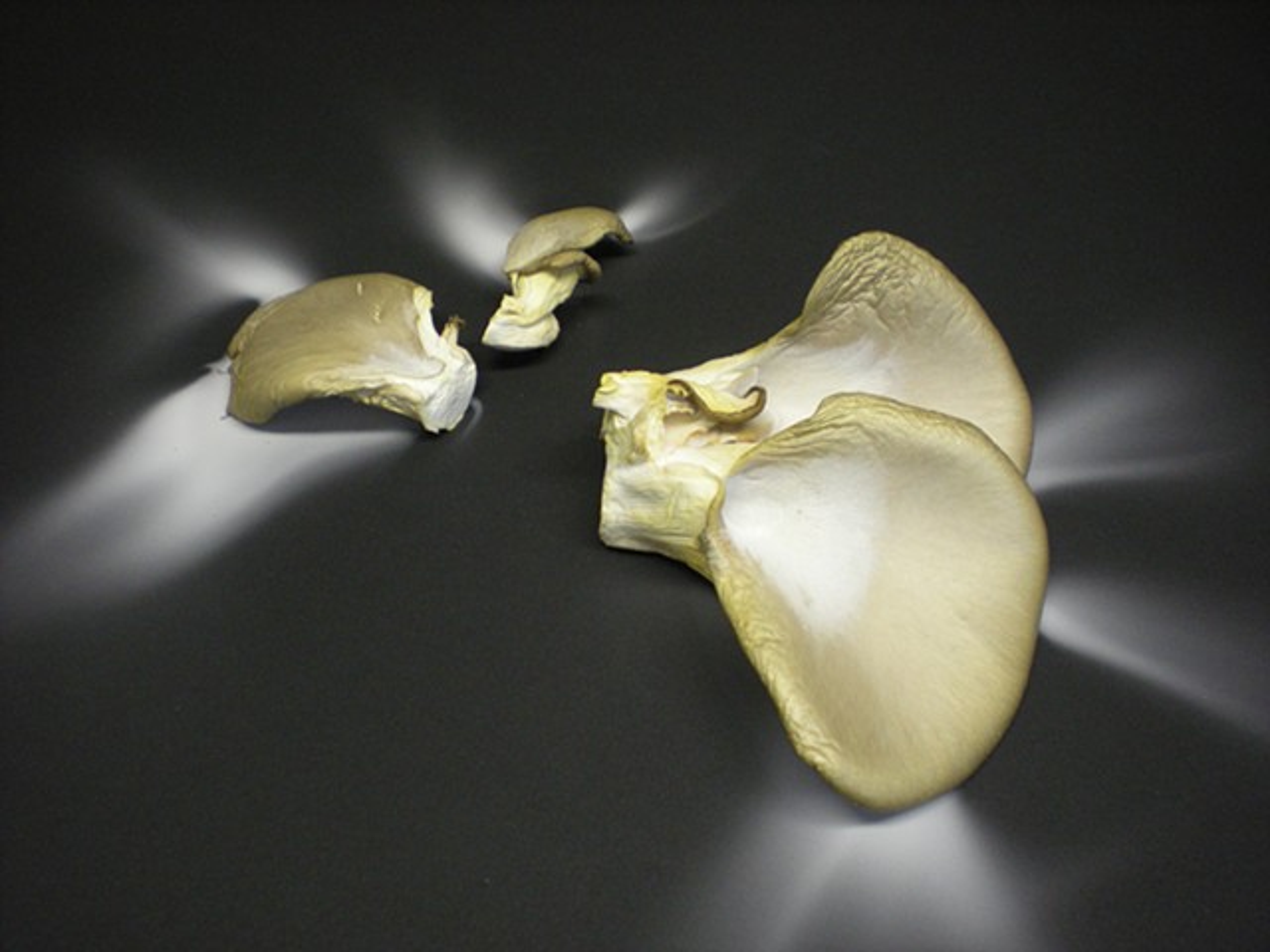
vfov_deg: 37.7
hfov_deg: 49.0
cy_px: 476
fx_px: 1394
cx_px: 635
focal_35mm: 38
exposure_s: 1/19
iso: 200
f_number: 3.1
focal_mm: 6.3
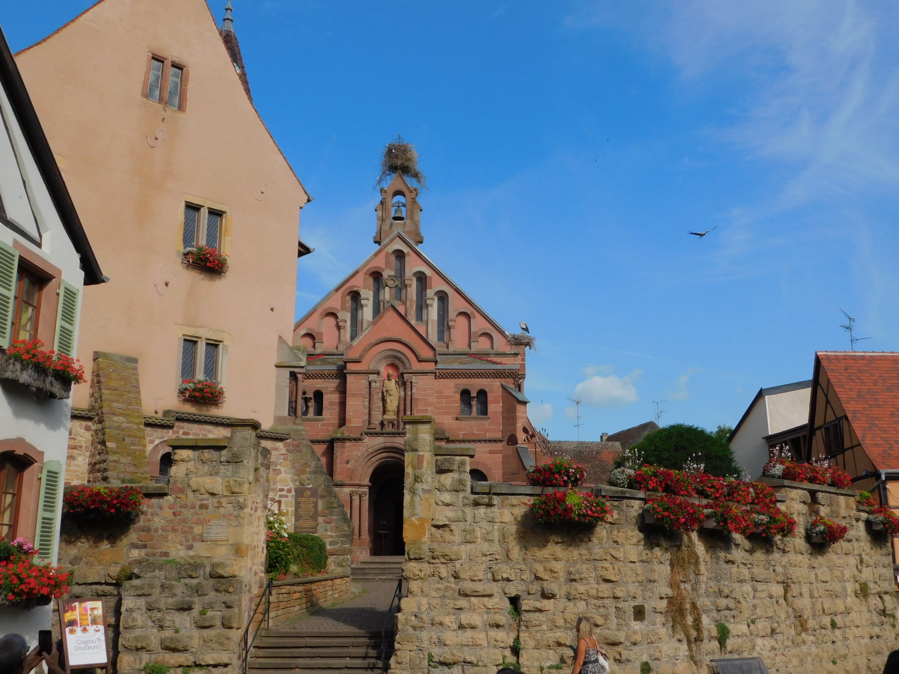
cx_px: 450
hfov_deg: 51.4
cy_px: 337
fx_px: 935
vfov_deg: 39.7
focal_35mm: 36
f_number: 3.5
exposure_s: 1/1250
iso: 125
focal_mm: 6.3
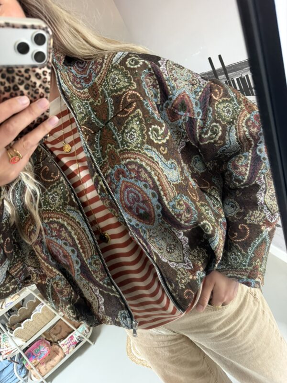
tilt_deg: -43.0
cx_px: 144
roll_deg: +27.0
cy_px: 192
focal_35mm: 24
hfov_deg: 56.8
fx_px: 265
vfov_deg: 71.6
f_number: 1.78
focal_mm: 6.76
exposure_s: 1/30
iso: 1000
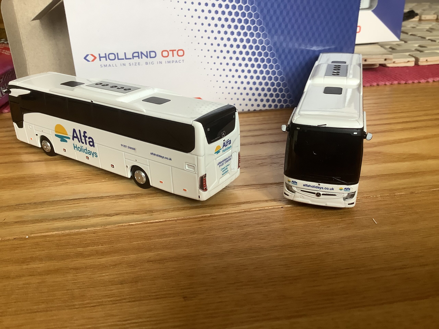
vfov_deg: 45.4
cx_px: 220
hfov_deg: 58.4
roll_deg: +1.4
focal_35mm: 31
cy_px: 164
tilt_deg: -25.6
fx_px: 393
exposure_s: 1/50
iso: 80
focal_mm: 3.3
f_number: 2.4
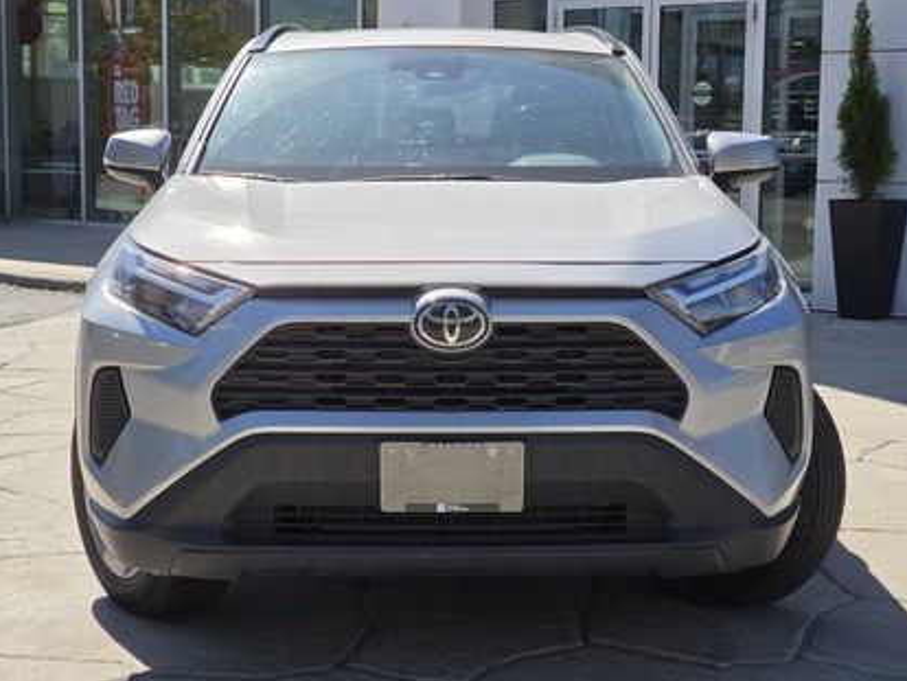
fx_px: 1835
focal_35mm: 70
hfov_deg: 27.8
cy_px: 343
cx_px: 456
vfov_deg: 21.0
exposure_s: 1/1225
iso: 25
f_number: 2.4
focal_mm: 7
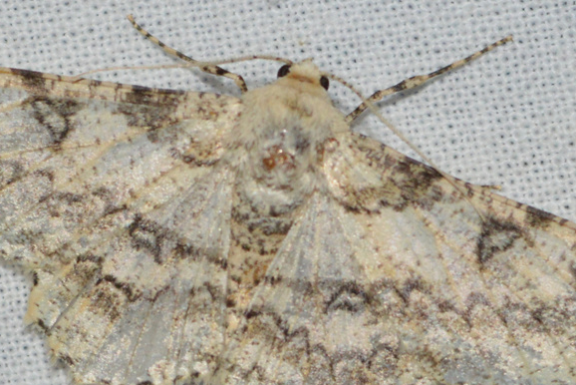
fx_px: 2190
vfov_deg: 10.0
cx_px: 264
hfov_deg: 15.0
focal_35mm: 137
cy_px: 239
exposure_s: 1/60
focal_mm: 55
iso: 900
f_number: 5.6
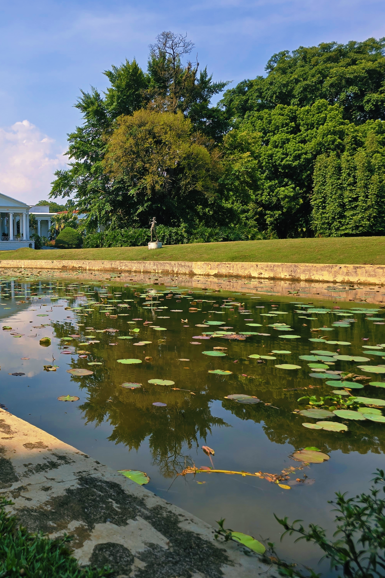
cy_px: 288
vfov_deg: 58.7
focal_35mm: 32
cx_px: 36
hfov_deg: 38.2
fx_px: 513
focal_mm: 6.3
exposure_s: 1/726
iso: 12
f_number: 1.7
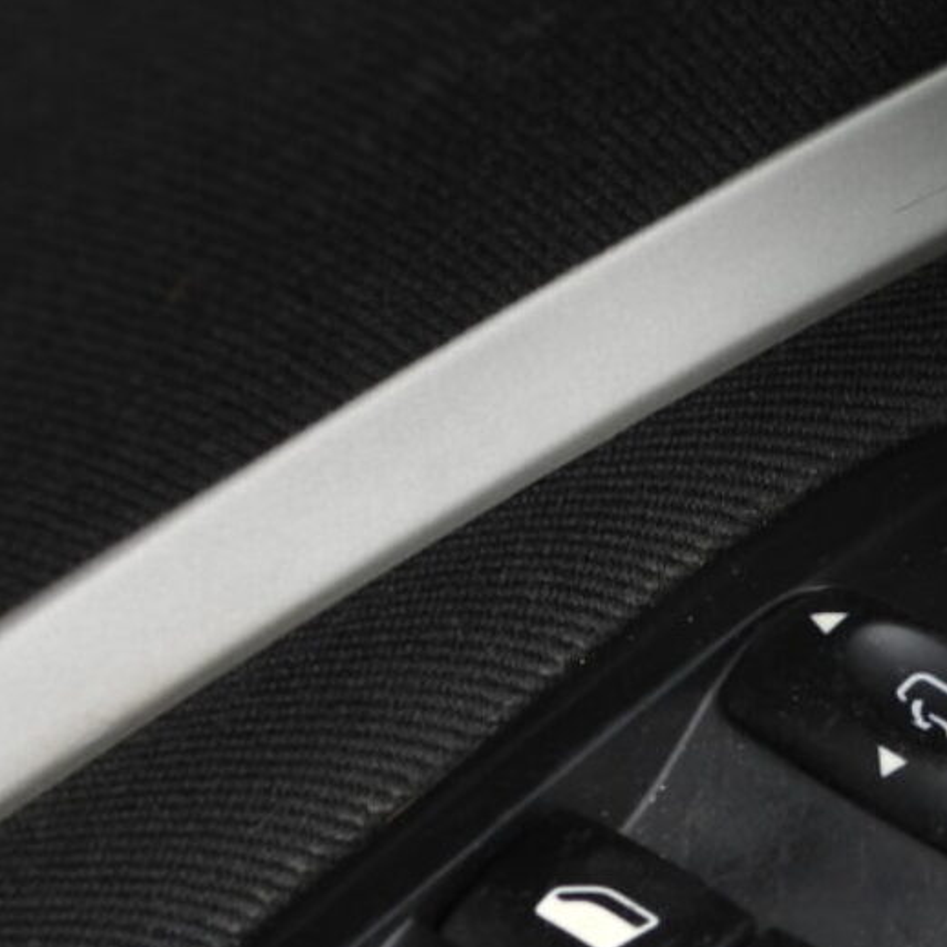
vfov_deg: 8.5
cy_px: 888
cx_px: 614
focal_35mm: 205
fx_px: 6345
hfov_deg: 8.5
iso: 100
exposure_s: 1/125
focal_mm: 13.5
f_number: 3.5
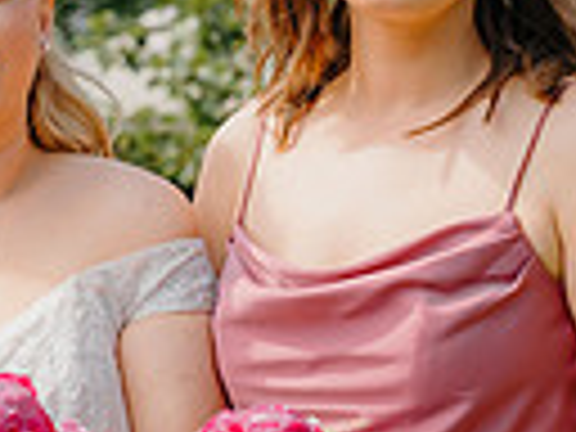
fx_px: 2529
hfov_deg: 12.7
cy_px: 340
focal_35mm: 152
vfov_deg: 9.7
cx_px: -122
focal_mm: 35
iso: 100
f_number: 2.8
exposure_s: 1/800
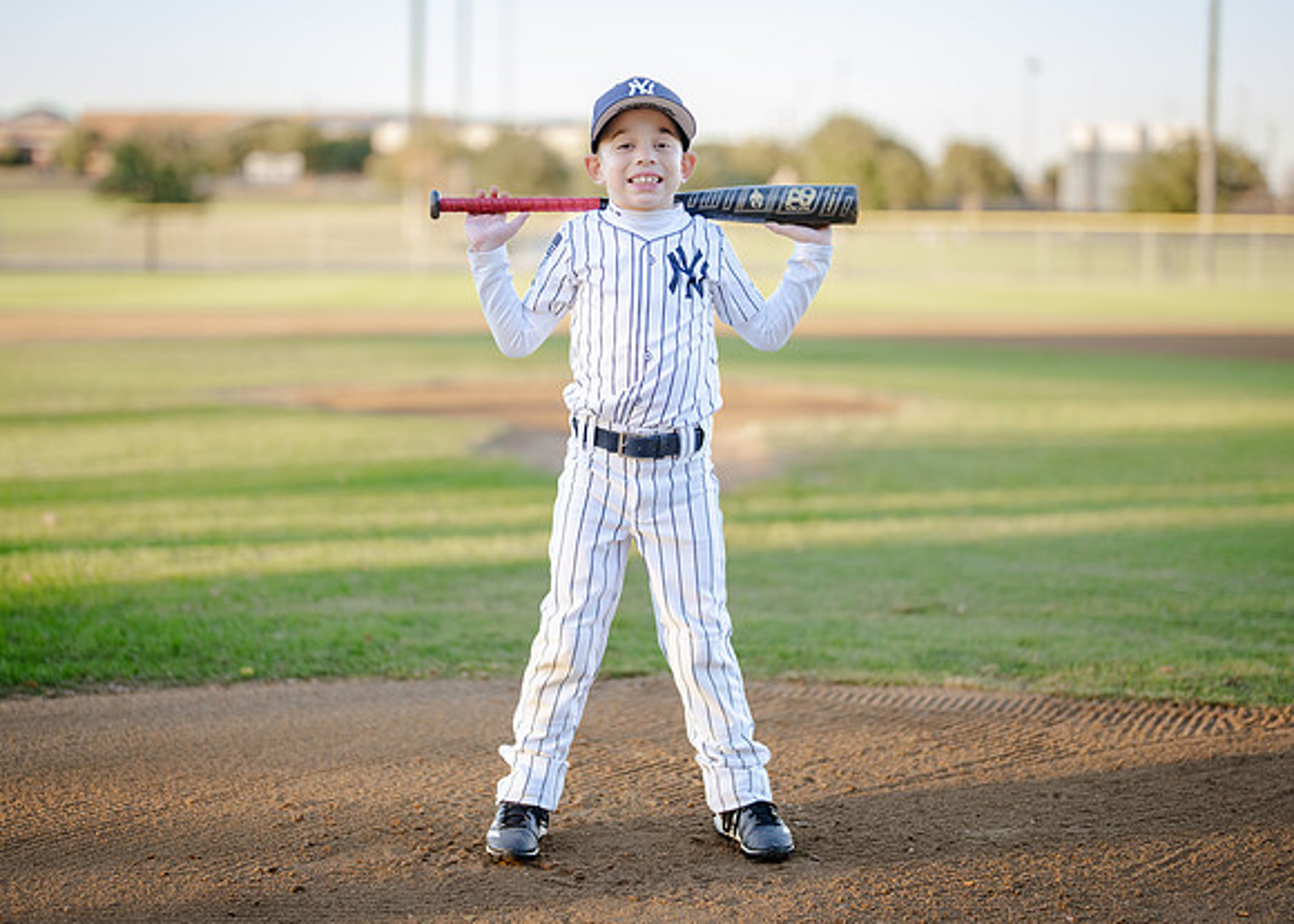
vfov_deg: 21.5
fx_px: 2430
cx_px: 607
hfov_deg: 29.8
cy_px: 413
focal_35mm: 66
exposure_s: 1/1600
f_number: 1.2
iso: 250
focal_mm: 50
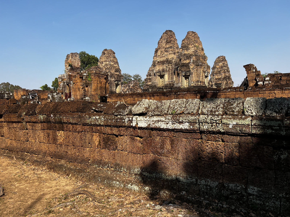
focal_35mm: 26
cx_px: 145
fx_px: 218
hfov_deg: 67.3
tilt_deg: +0.3
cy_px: 108
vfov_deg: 53.1
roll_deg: +0.1
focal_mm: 5.7
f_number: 1.5
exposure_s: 1/3077
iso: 50
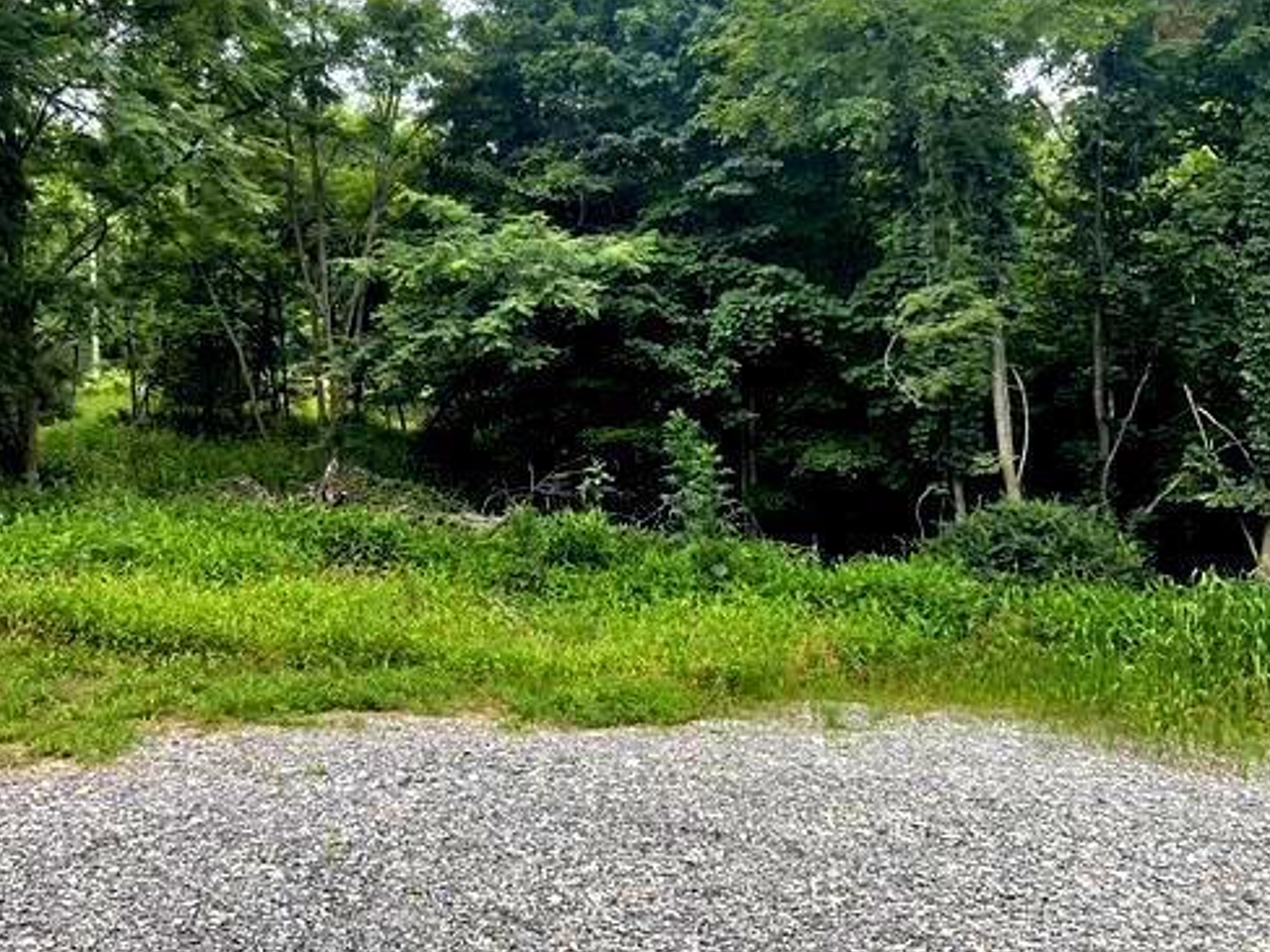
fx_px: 1394
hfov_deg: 48.6
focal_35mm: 38
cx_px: 492
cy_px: 388
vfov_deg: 37.6
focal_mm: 3
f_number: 1.8
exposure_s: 1/166
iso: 16
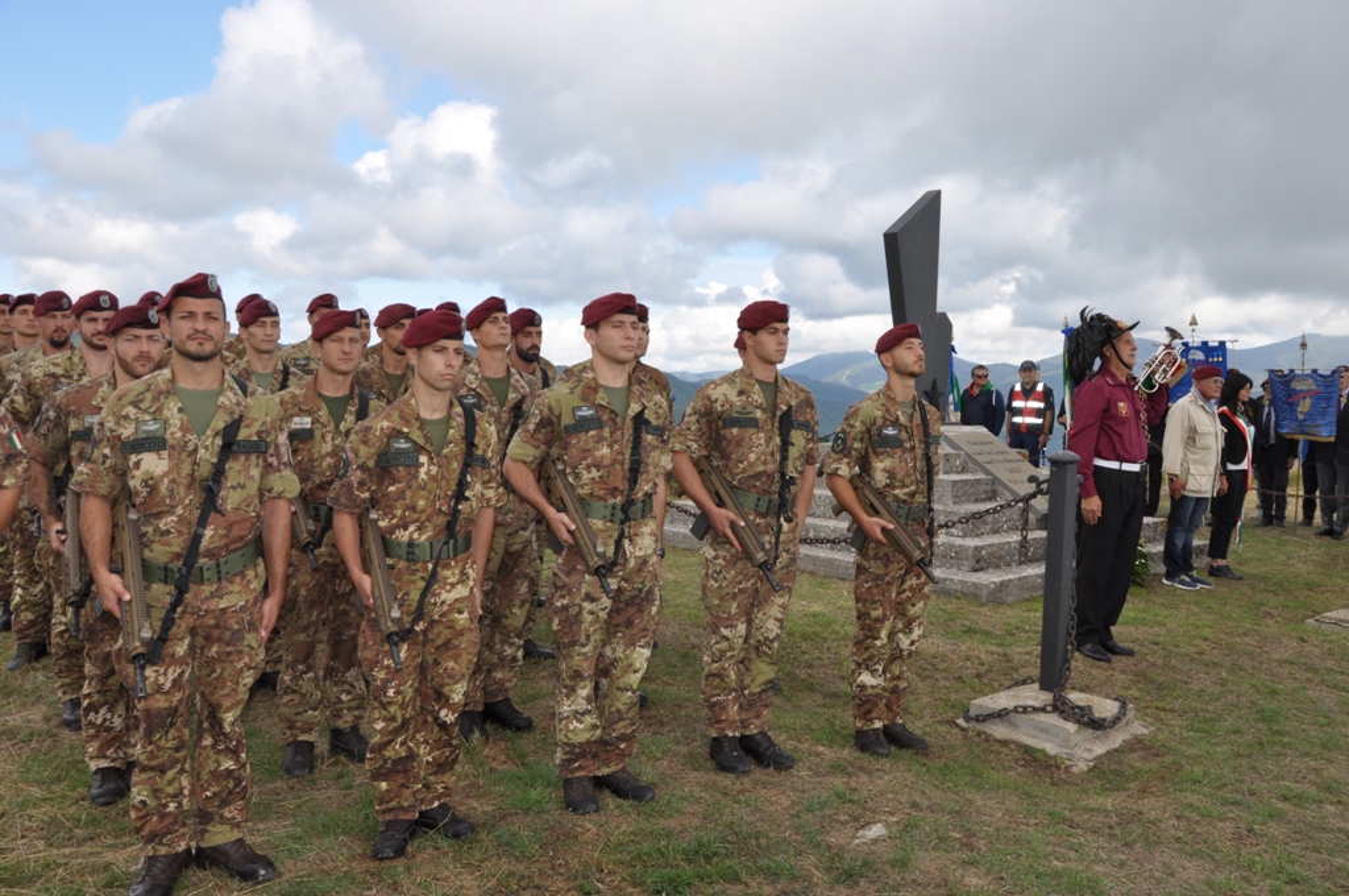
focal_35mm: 32
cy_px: 448
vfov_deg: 41.6
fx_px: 1179
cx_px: 674
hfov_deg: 59.6
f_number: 8
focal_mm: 21
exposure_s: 1/200
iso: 200
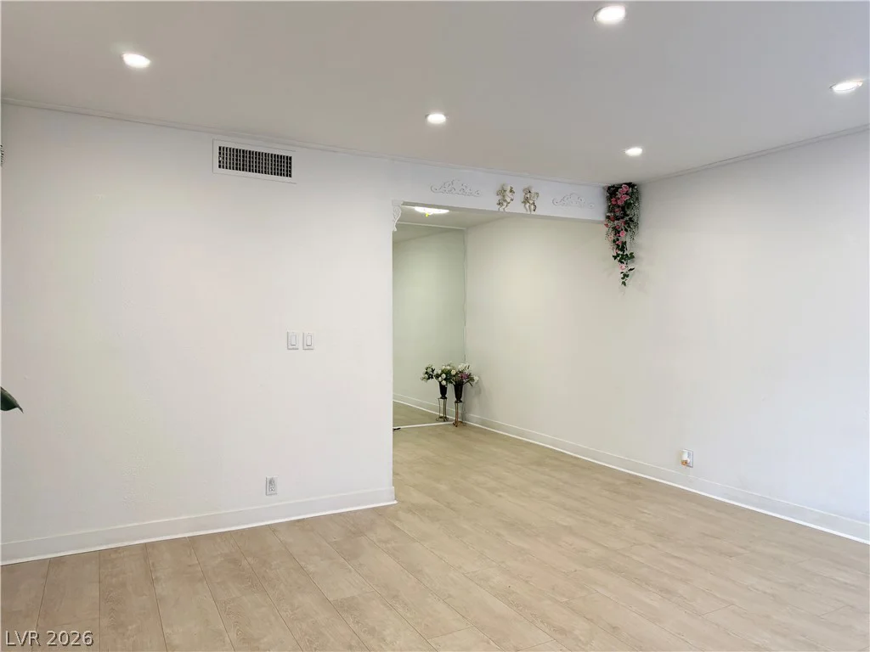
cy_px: 326
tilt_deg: -0.7
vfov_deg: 56.8
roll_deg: -0.8
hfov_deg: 71.6
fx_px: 603
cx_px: 435
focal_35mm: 24
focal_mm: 6.76
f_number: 1.78
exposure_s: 1/210
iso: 160
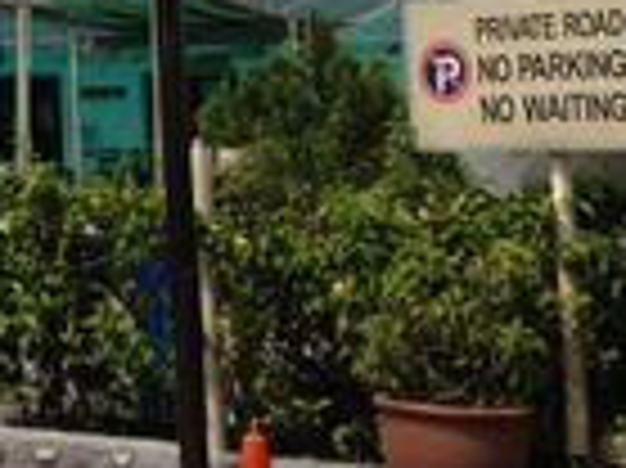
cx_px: -318
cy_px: -243
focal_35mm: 134
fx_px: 2421
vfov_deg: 10.6
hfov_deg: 13.8
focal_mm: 4.28
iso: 50
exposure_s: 1/1346
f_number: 2.4
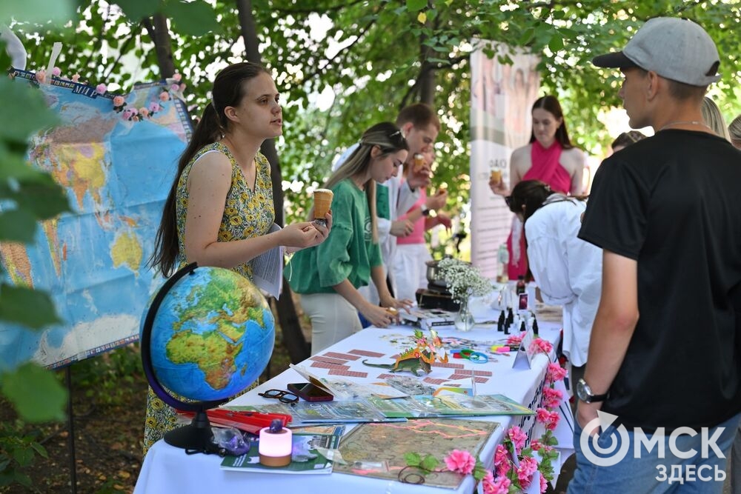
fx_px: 1029
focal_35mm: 50
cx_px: 370
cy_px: 247
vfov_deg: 27.0
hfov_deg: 39.6
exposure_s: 1/160
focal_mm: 50
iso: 640
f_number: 2.8
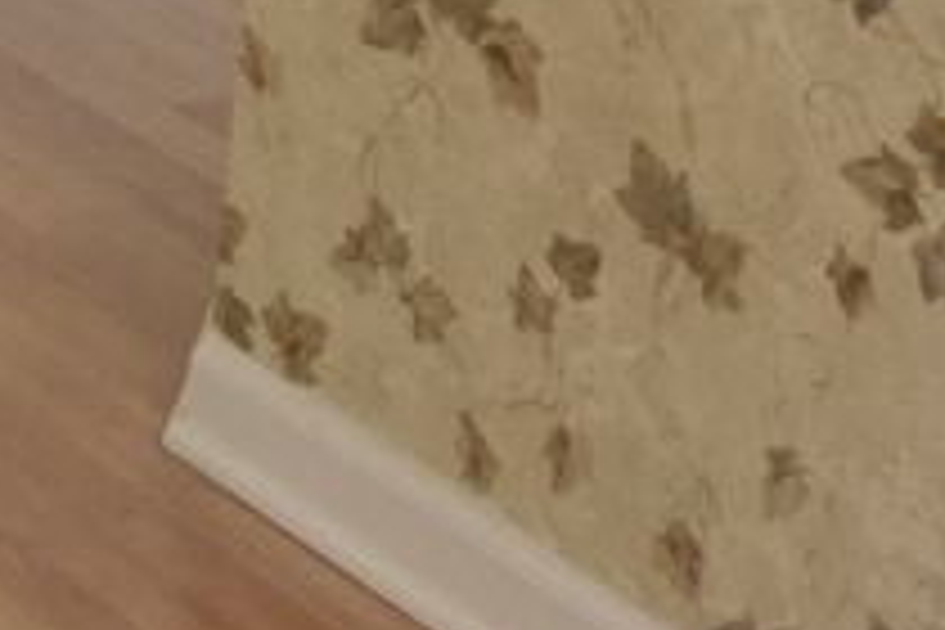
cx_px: -1053
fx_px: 5460
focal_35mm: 208
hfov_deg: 9.2
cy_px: -837
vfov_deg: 6.3
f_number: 4
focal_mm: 18
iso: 500
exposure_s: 1/60
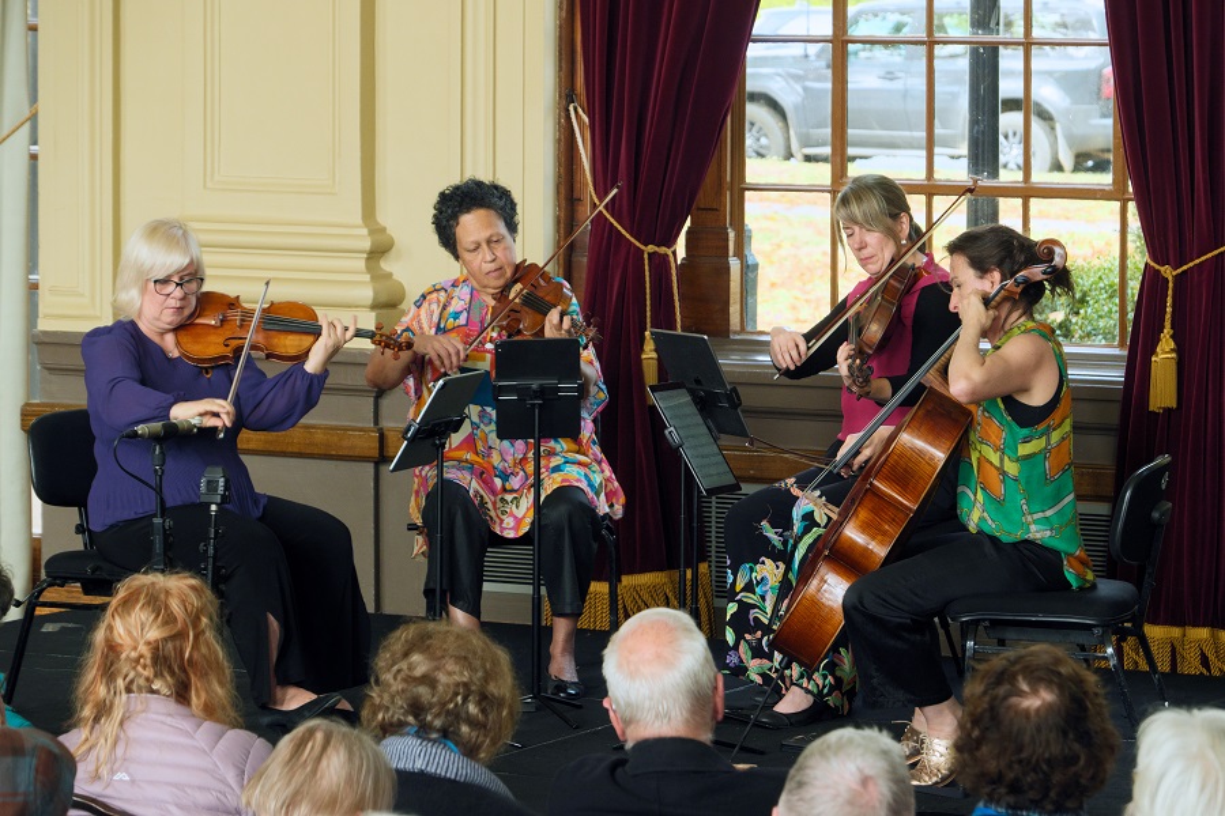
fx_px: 4764
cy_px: 408
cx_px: 612
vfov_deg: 9.8
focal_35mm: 140
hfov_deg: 14.7
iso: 2000
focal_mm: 93.2
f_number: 7.1
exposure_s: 1/100
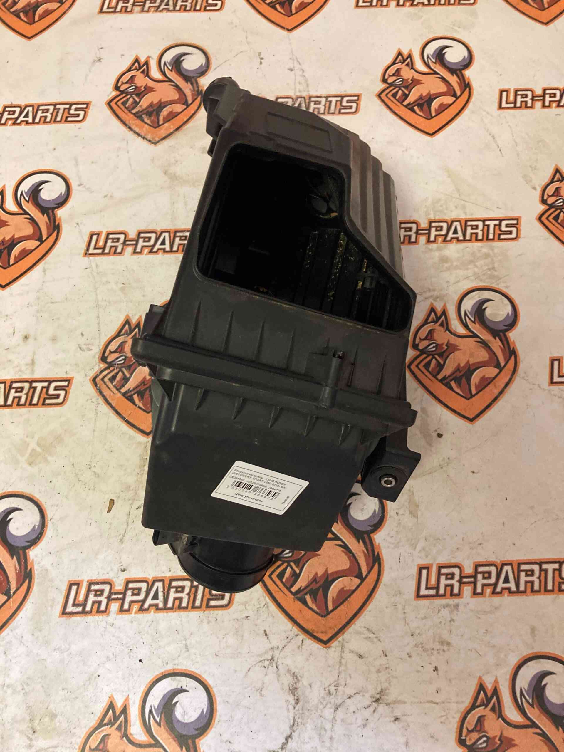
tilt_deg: -71.2
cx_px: 282
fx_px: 608
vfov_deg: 63.4
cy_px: 376
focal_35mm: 28
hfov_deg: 49.7
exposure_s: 1/50
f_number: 1.8
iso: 320
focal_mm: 3.99
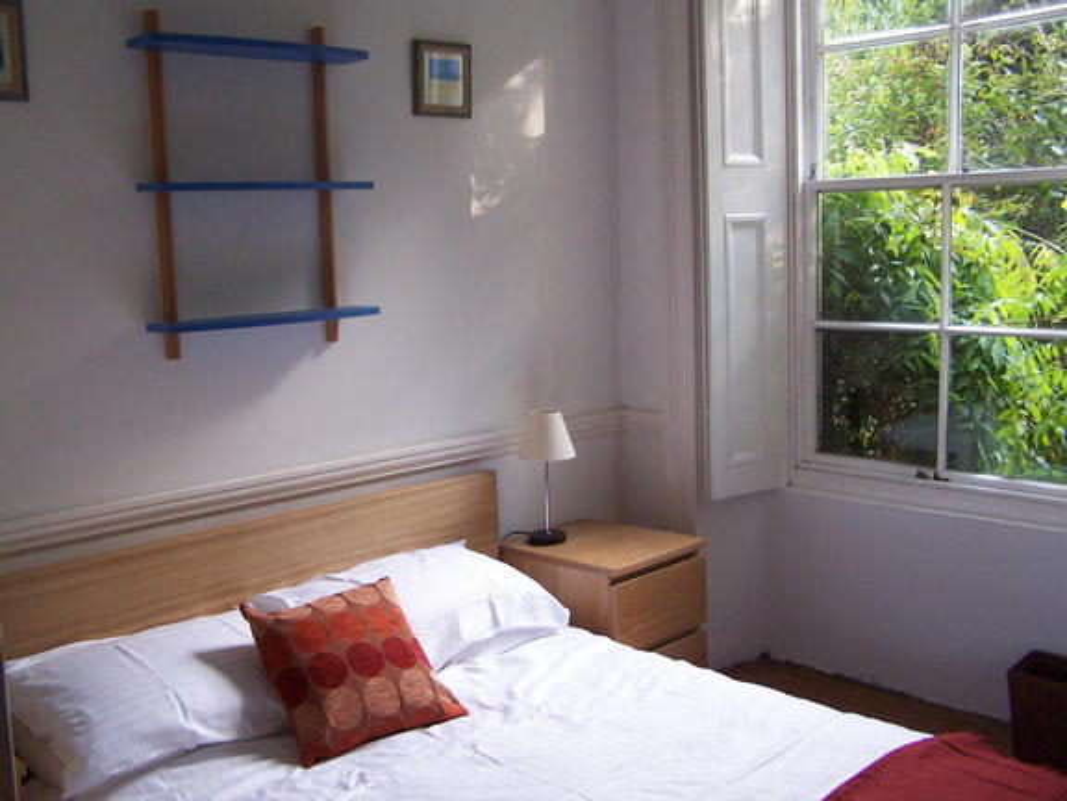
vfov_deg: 37.7
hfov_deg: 49.0
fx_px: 1171
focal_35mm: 38
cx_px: 534
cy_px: 400
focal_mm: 6.3
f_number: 2.8
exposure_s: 1/30
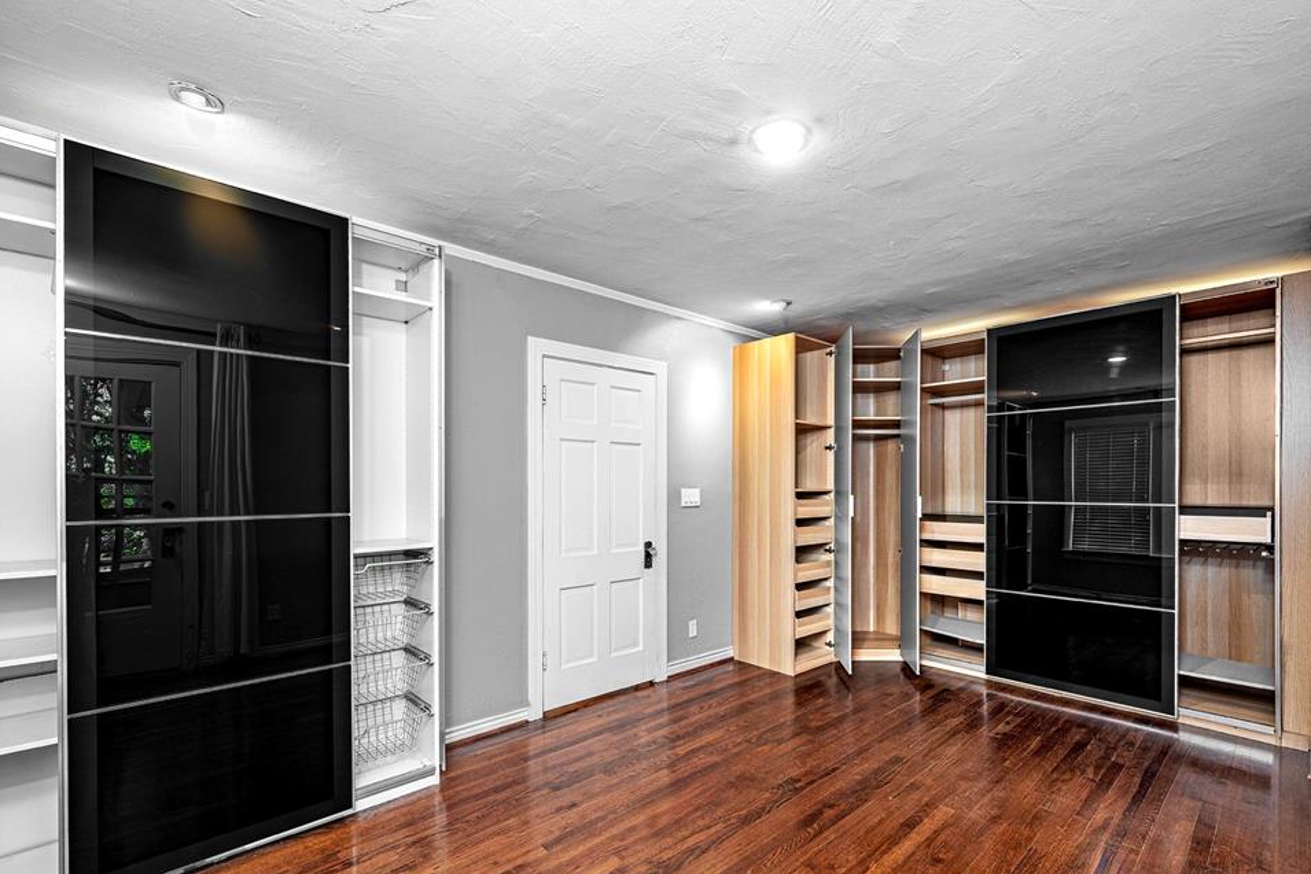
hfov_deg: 100.3
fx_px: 546
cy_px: 455
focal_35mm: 15
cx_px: 693
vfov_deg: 77.3
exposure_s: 1/1.67
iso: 100
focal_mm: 14
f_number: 8
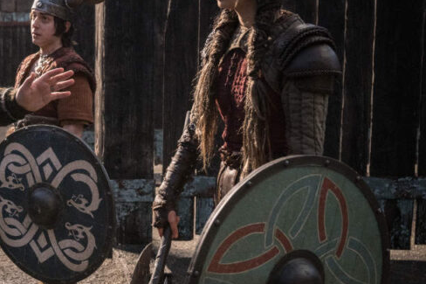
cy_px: 124
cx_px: 21
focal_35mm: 60
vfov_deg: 22.6
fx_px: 710
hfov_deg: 31.4
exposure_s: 1/500
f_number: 4
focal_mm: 30.5
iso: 1600
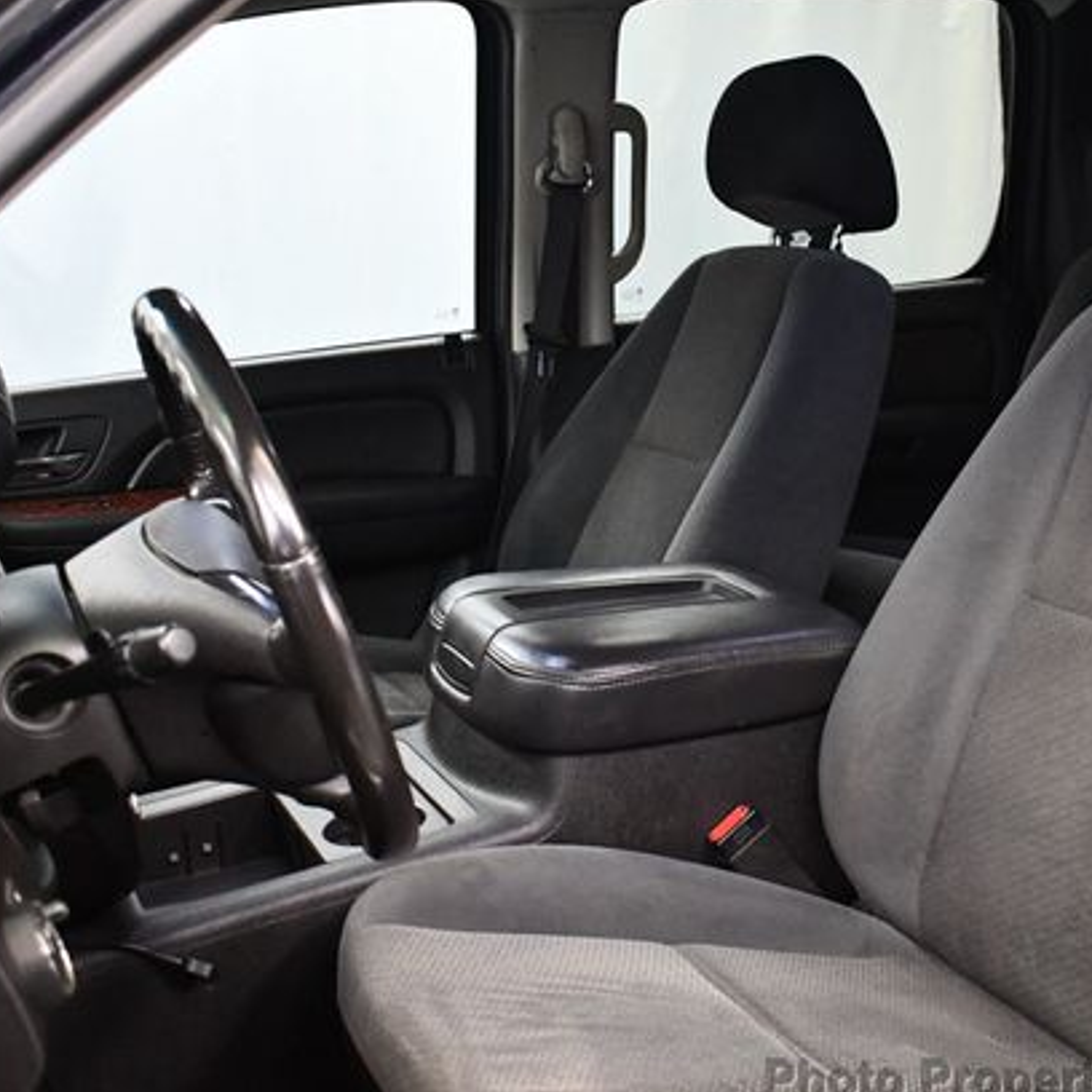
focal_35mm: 48
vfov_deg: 35.4
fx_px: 1713
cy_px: 559
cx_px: 733
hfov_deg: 35.0
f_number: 3.5
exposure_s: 1/60
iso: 3600
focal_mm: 18
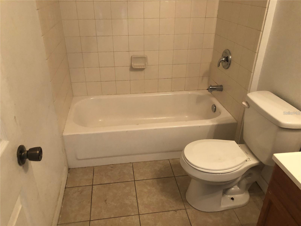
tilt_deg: -27.4
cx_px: 150
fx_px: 243
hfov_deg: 63.4
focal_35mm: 28
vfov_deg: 49.7
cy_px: 113
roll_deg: +1.2
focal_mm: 3.99
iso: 100
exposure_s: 1/15
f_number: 1.8
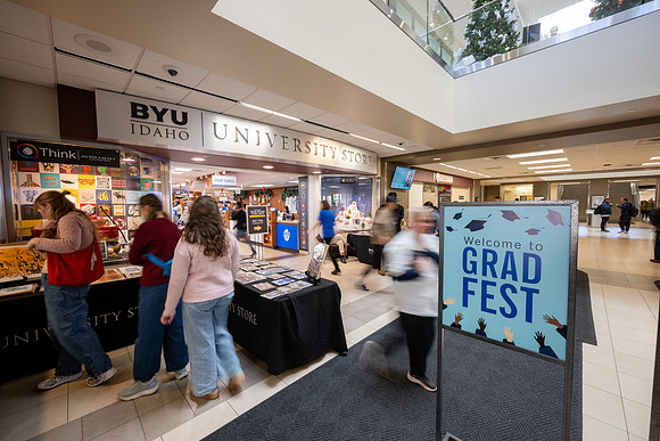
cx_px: 330
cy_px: 220
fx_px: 257
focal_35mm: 14
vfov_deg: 81.2
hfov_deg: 104.2
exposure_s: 1/8
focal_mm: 14
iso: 200
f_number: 8
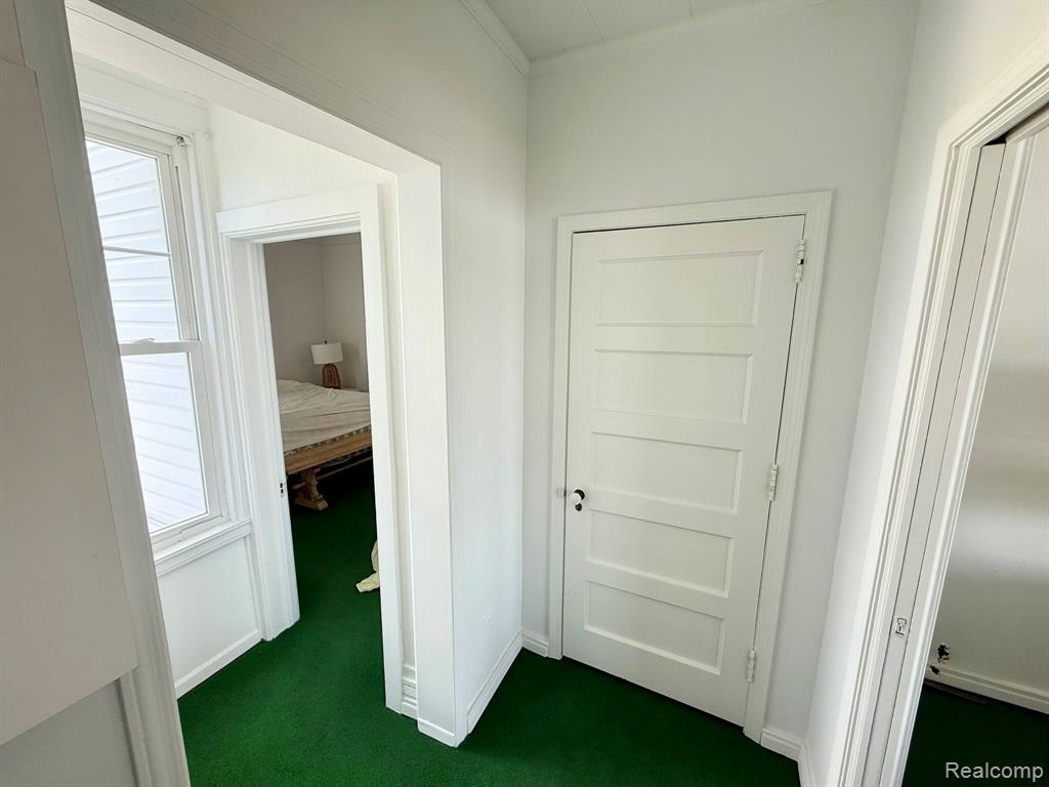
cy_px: 394
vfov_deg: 85.7
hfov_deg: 102.1
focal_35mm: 14
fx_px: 424
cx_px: 524
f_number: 2.2
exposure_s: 1/99
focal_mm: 2.22
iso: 50
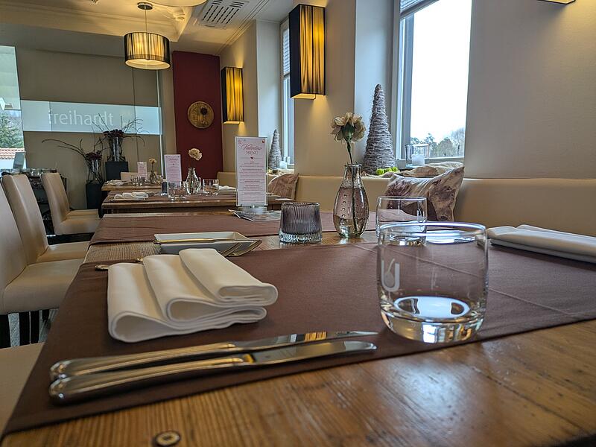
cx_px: 298
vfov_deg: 54.9
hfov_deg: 69.4
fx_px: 430
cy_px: 224
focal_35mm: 25
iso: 54
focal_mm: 5.43
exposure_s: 1/100
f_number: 1.89
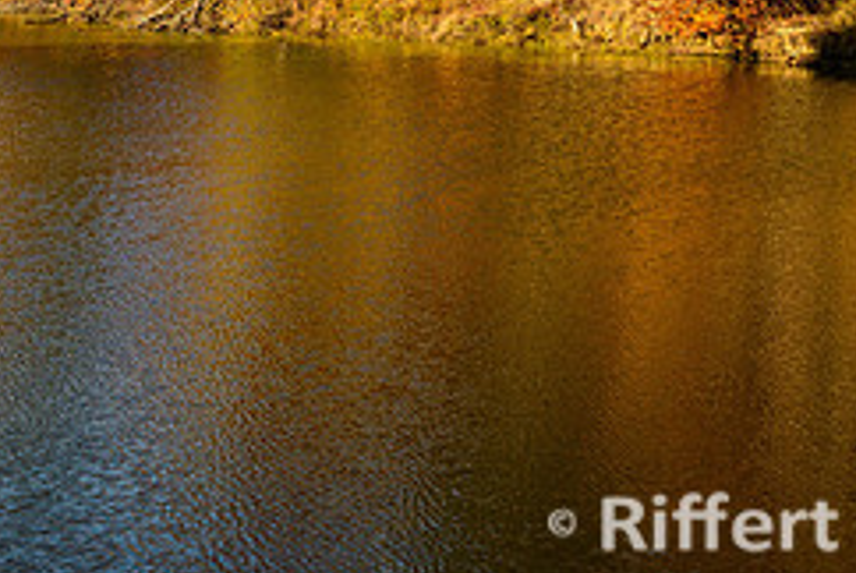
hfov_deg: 22.3
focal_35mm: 91
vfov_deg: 14.6
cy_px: -97
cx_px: 311
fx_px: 2166
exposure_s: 1/640
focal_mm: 38
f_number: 9
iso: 400
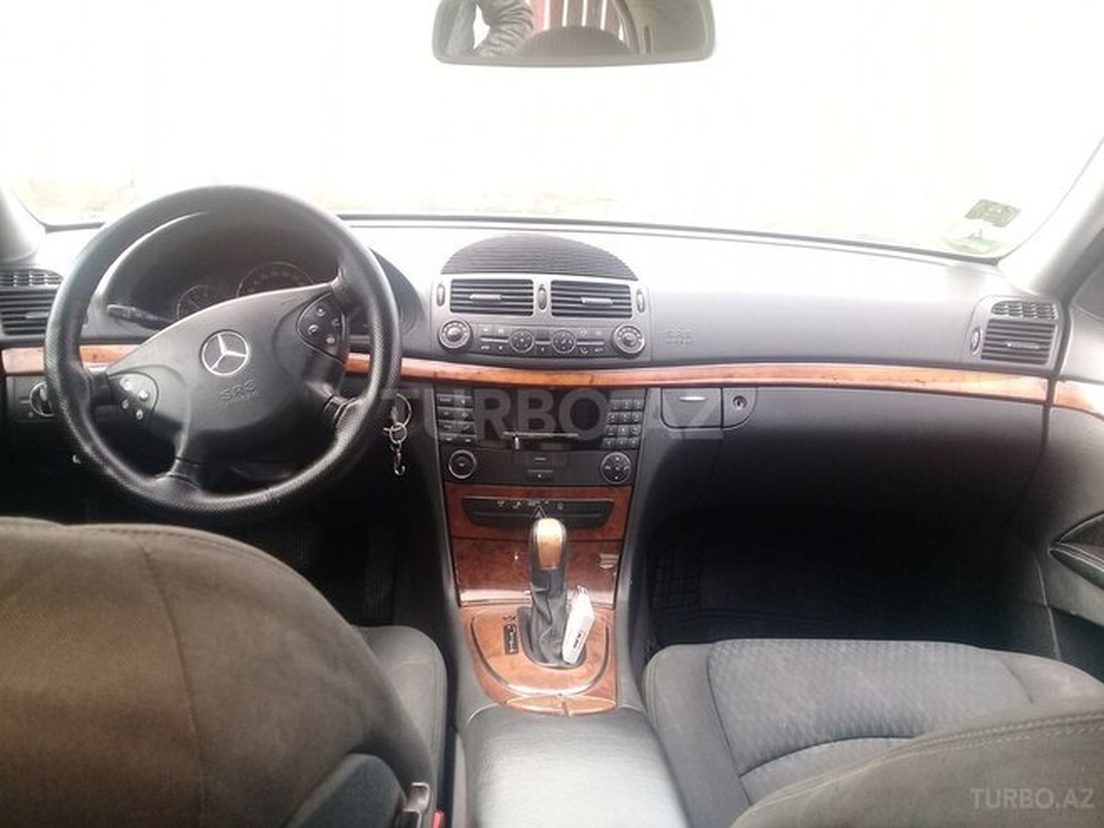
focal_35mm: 31
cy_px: 414
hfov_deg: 58.4
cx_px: 552
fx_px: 989
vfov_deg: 45.4
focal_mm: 3.3
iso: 64
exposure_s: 1/50
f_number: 2.2
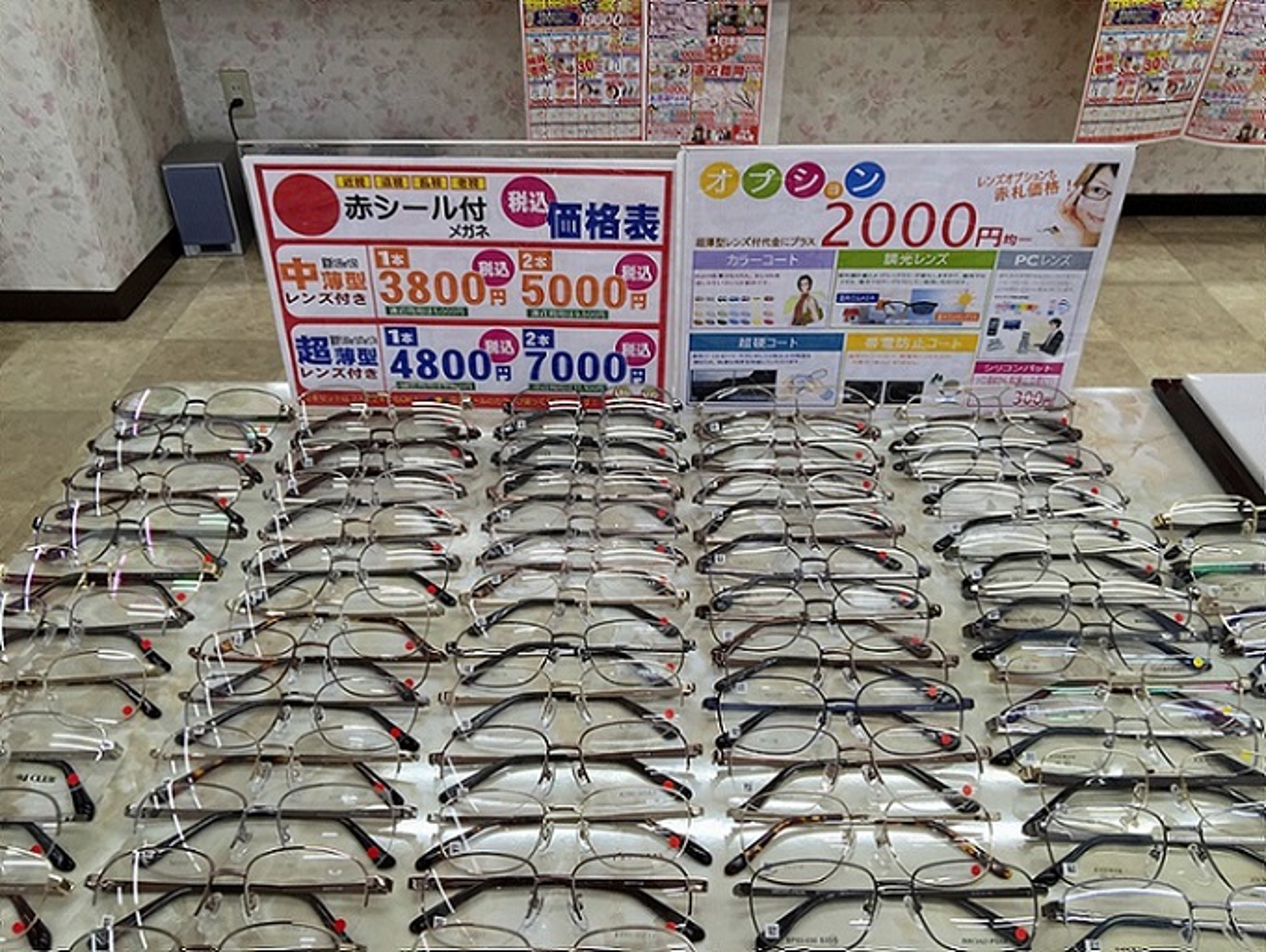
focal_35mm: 29
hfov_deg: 61.6
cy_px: 476
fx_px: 1062
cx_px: 633
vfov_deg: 48.3
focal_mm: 4.15
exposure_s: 1/60
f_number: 2.2
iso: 32
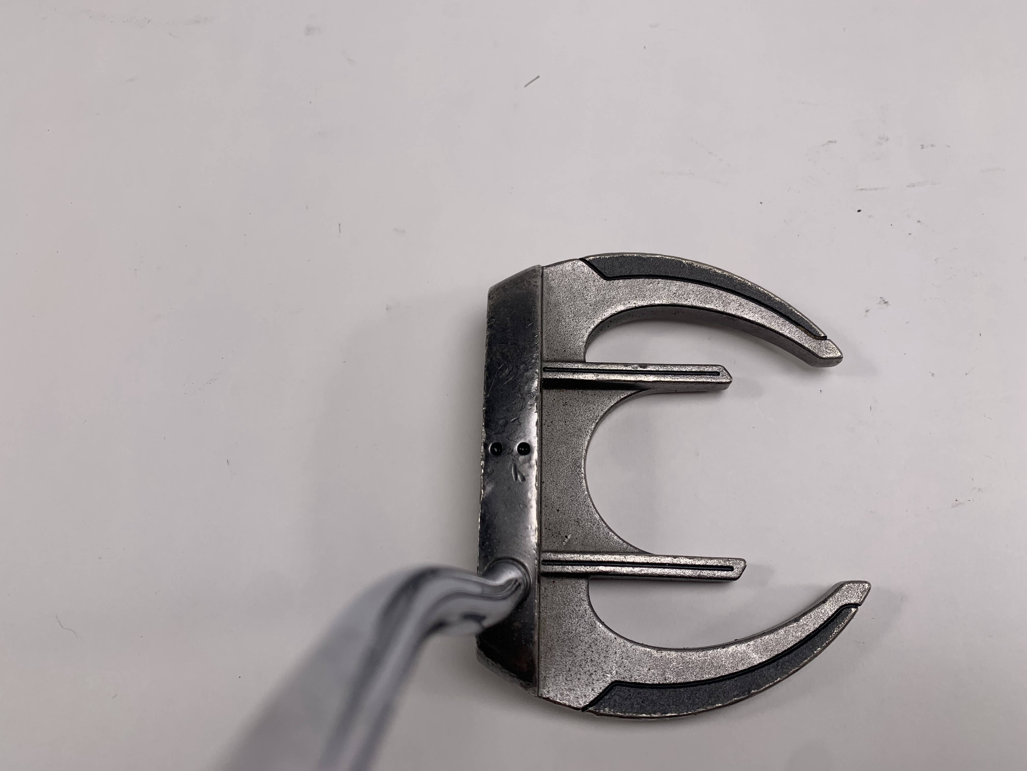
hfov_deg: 67.3
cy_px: 386
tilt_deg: -68.7
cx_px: 514
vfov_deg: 53.1
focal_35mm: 26
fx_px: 771
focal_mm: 4.25
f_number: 1.8
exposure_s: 1/306
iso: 25
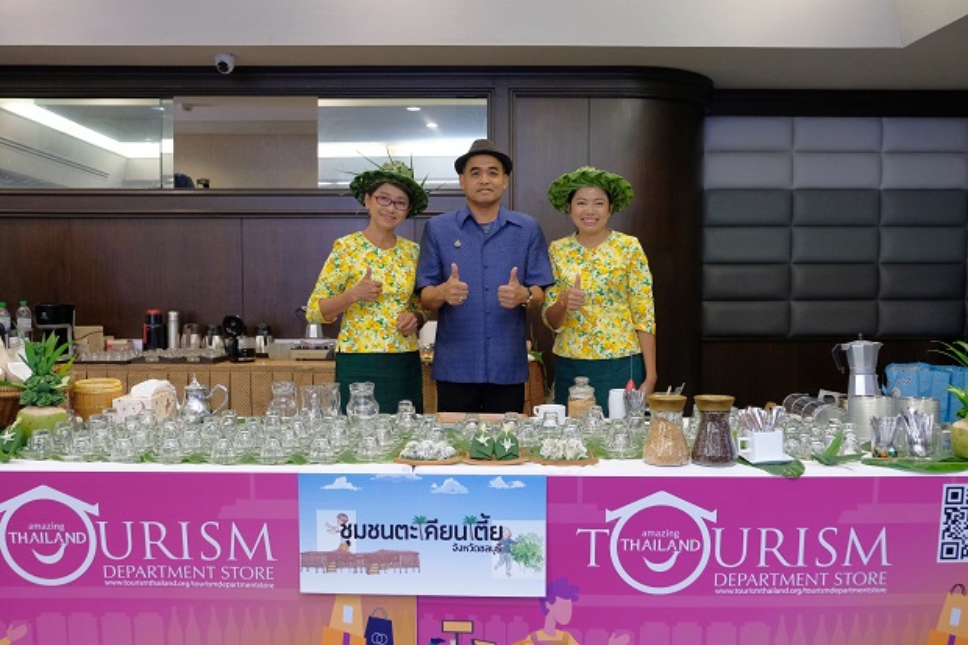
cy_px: 322
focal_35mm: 30
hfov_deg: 61.9
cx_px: 484
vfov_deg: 43.6
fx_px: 806
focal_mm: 20
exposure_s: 1/125
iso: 2000
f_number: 3.6
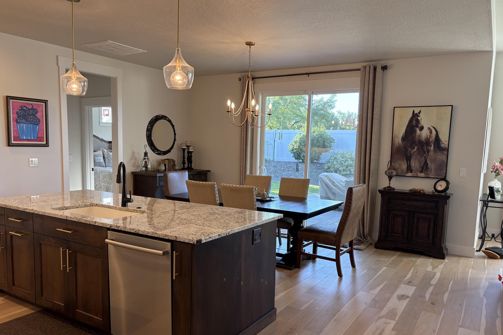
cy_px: 189
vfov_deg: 46.3
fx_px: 391
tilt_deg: -7.1
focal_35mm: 28
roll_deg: -0.9
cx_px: 250
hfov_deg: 65.5
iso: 125
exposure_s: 1/120
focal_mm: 5.96
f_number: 1.6
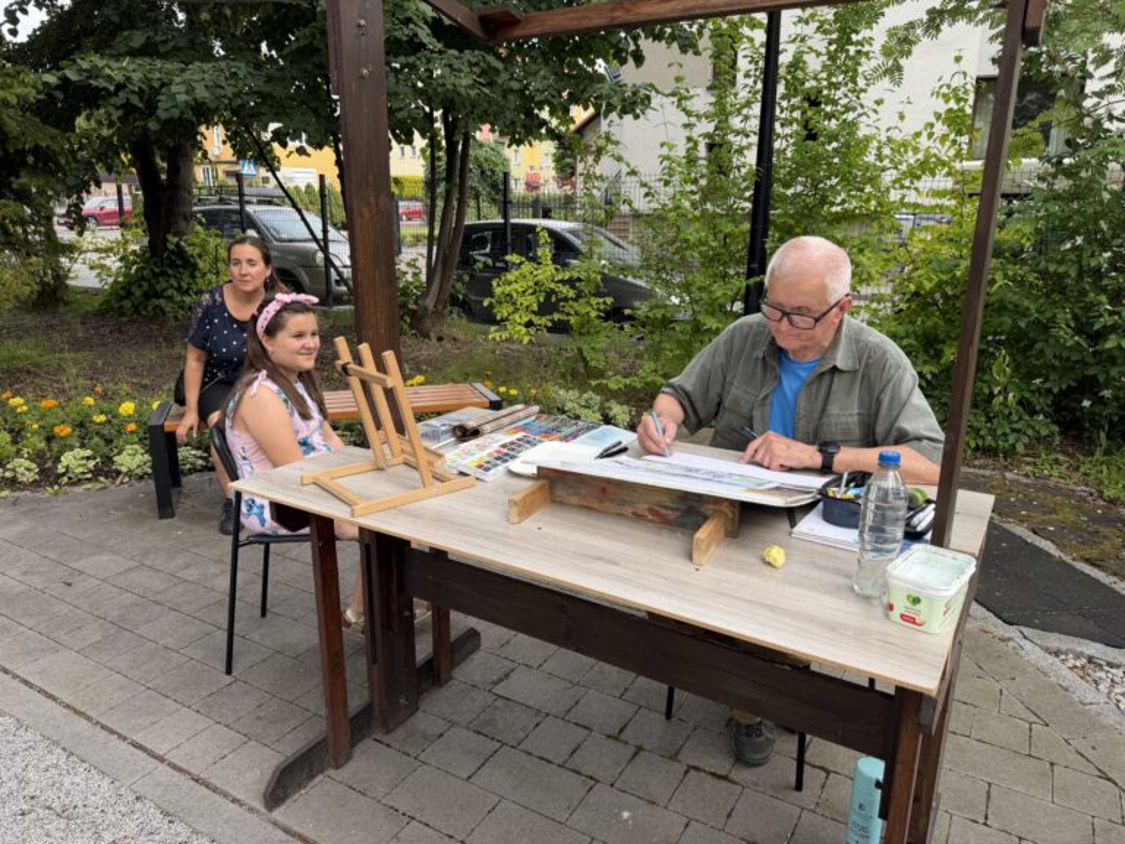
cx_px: 562
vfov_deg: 56.8
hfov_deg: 71.6
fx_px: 780
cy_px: 422
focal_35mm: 24
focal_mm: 6.76
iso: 80
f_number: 1.78
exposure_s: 1/671
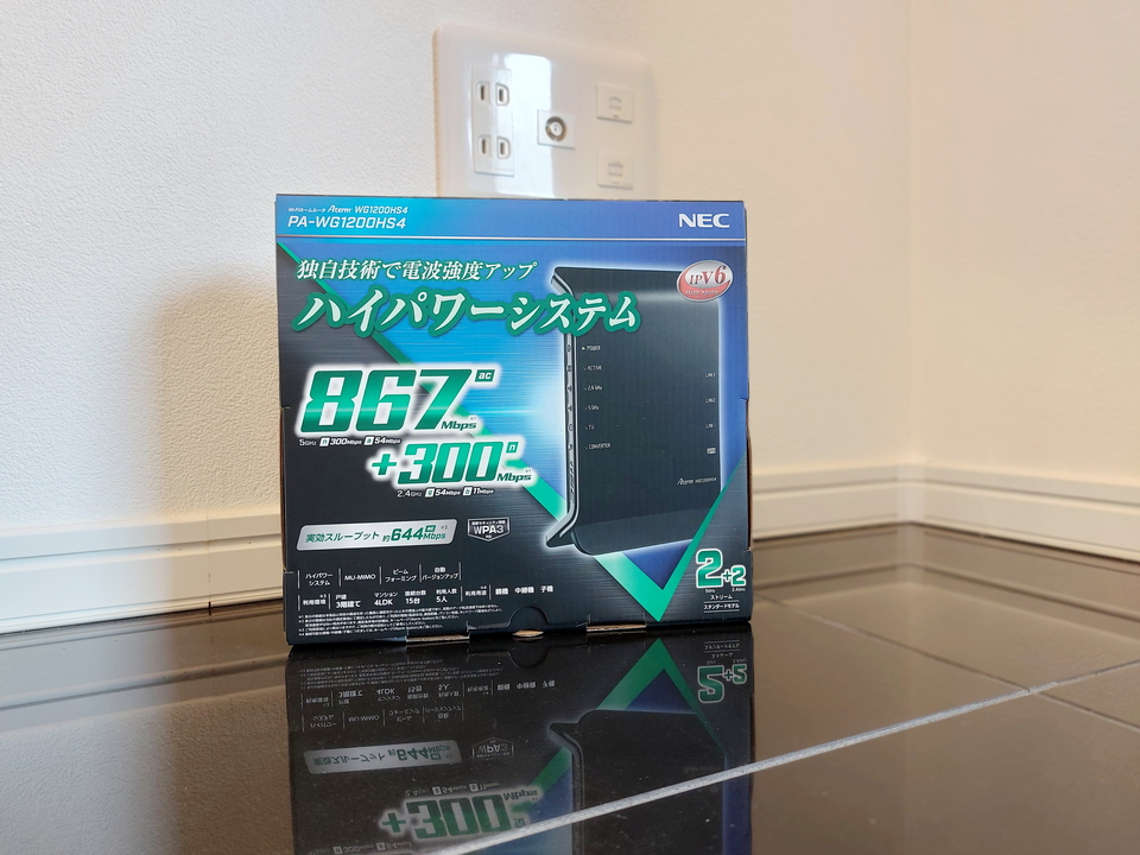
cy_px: 428
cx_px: 570
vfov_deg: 56.8
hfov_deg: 71.6
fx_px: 790
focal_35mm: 24
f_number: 1.8
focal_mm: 5.23
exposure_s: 1/24
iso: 100
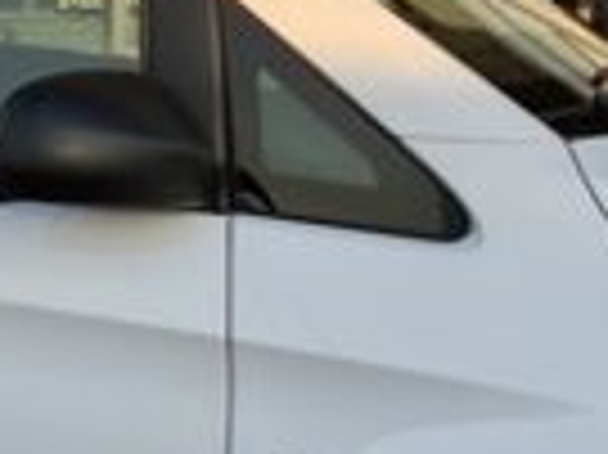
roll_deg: -0.3
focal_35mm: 159
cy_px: 4
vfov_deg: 9.3
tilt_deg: -3.0
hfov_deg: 11.9
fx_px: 2790
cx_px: -270
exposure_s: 1/648
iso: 32
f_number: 1.8
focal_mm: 3.99
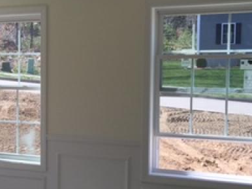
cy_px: 108
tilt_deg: -3.5
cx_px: -22
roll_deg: +0.2
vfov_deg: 19.1
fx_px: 560
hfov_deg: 23.8
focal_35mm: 77
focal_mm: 4.15
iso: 32
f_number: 2.2
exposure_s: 1/573
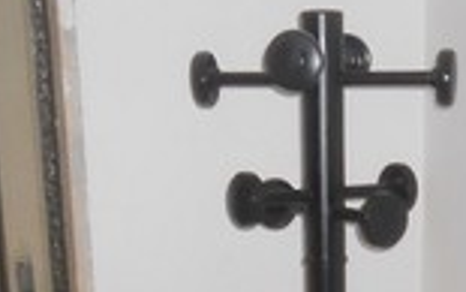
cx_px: 349
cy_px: 587
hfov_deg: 18.6
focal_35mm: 111
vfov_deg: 10.8
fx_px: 1410
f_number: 3.2
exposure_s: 1/25
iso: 200
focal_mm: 4.9
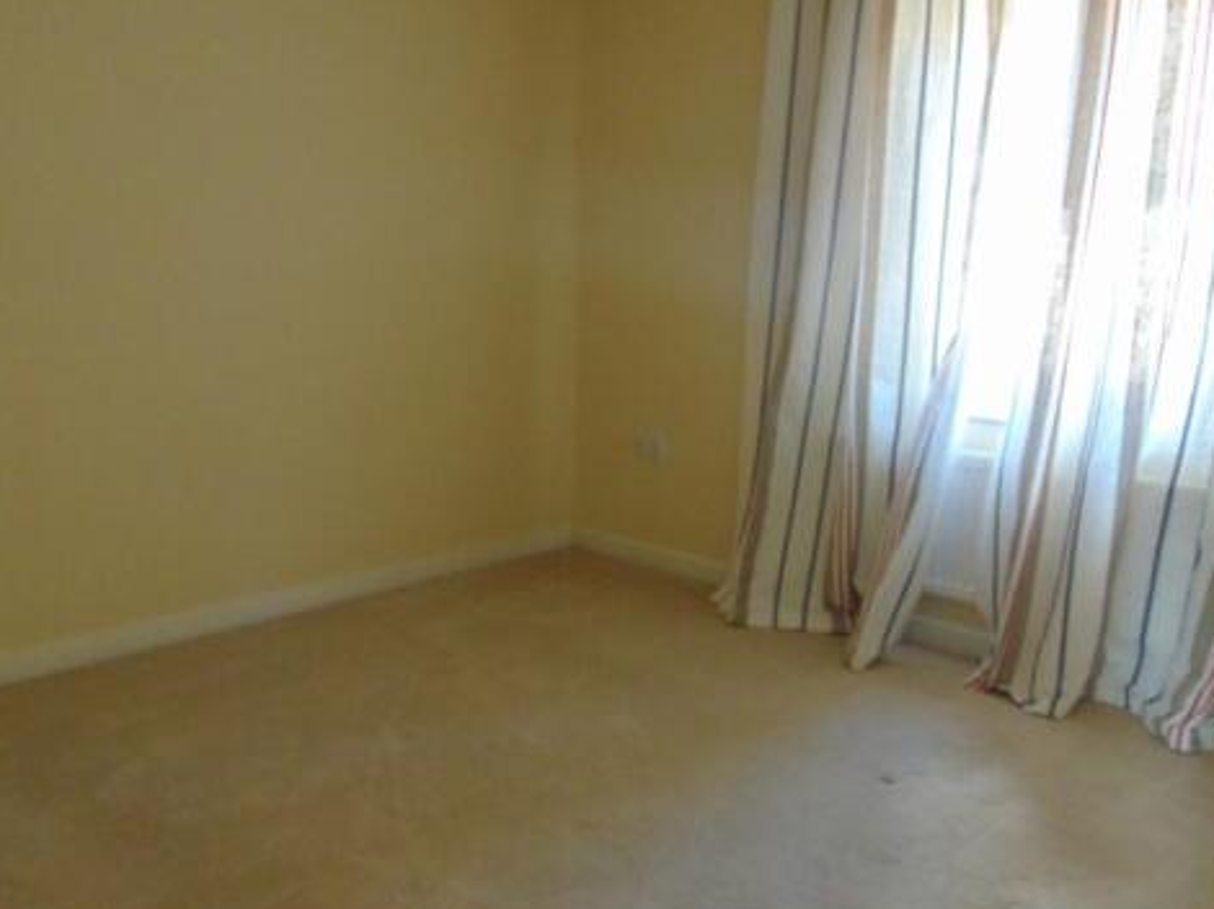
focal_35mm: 31
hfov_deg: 58.4
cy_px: 474
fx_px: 1087
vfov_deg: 45.4
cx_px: 621
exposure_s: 1/30
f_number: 3
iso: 250
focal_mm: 4.5
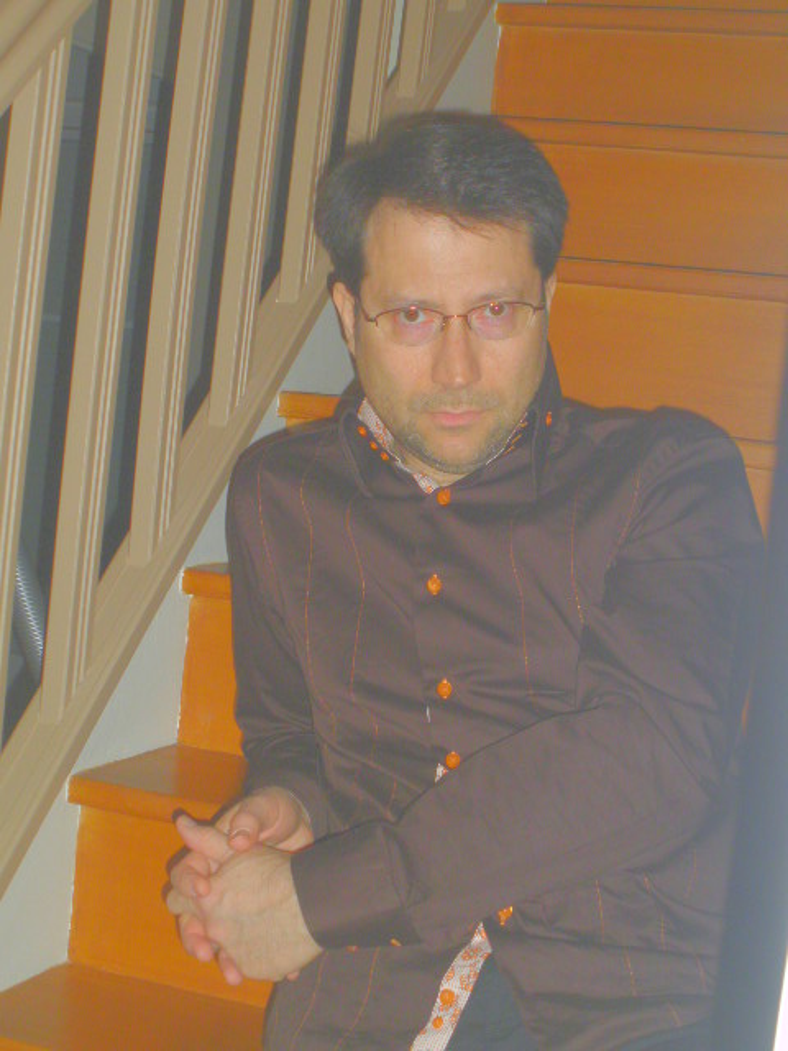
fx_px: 1882
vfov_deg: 31.2
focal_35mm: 62
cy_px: 526
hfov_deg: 23.7
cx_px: 394
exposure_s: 1/125
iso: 100
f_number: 4.6
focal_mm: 11.2
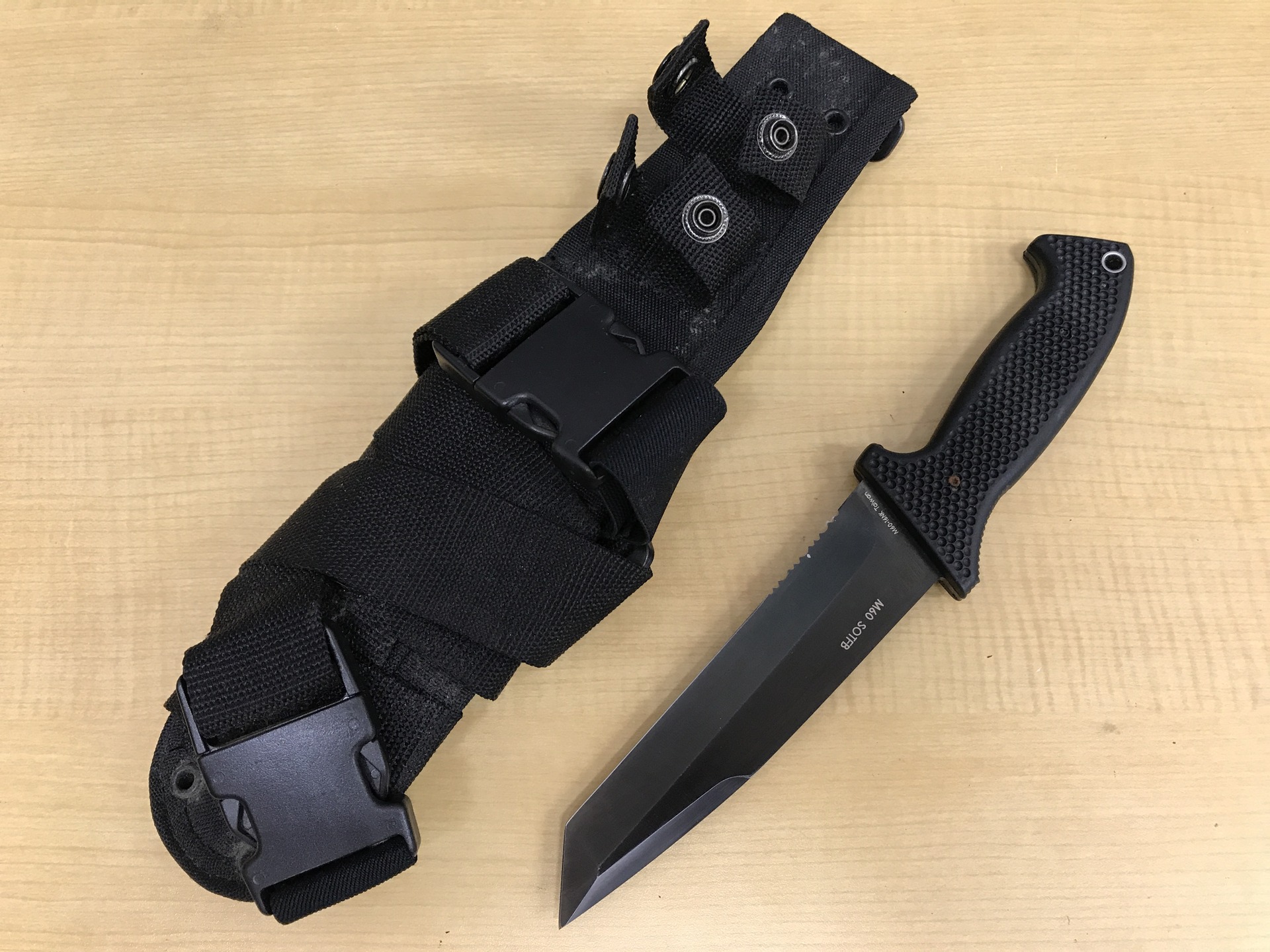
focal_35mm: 28
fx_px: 1027
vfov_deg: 49.7
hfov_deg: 63.4
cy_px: 476
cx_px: 635
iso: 40
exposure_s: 1/20
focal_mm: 3.99
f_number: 1.8
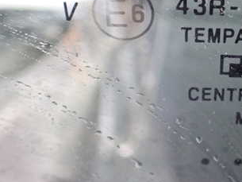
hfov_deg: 31.0
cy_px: 8
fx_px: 413
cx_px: 225
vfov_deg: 23.9
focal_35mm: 59
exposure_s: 1/80
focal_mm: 5.4
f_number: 2.3
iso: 800
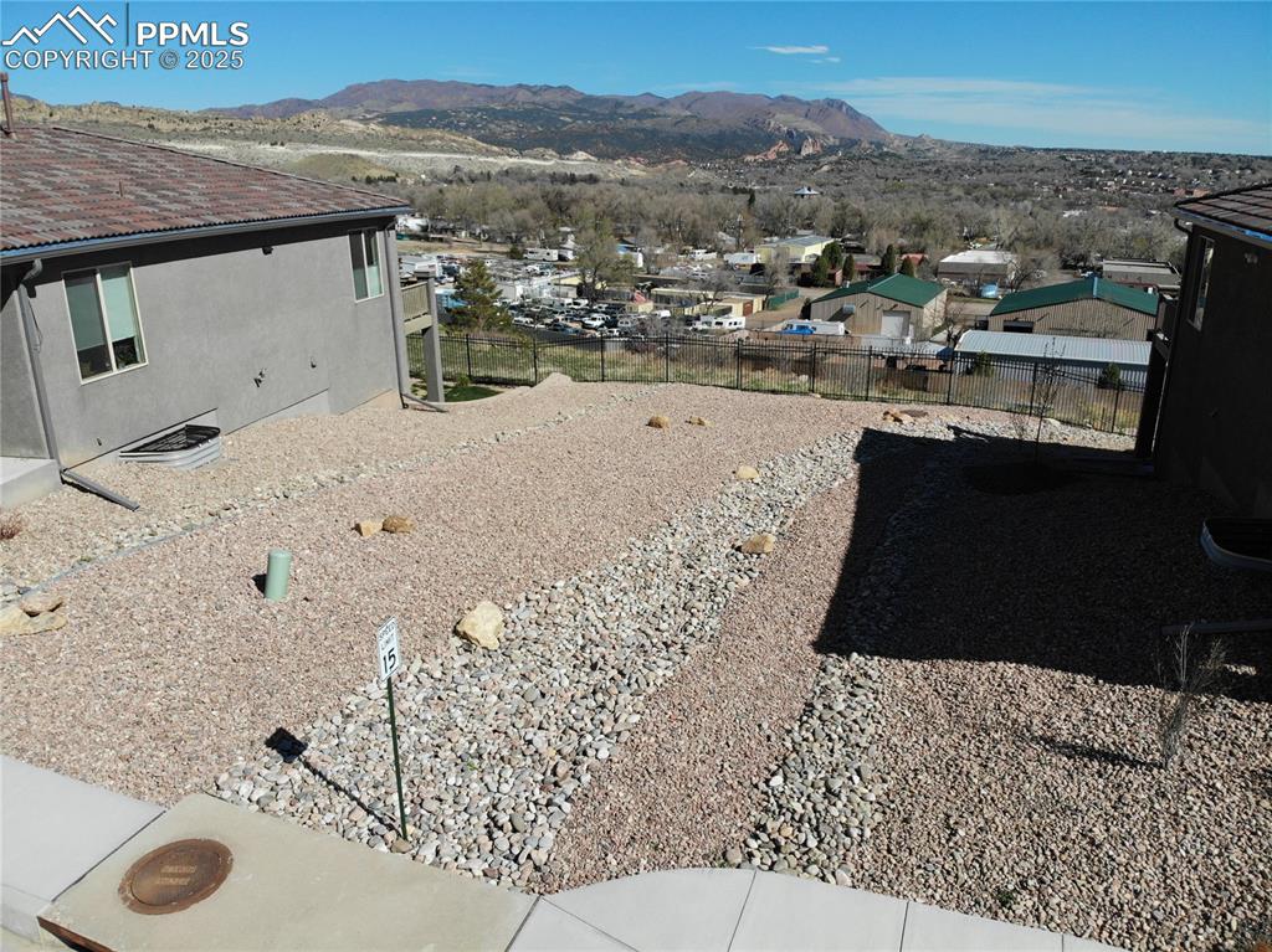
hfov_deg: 71.6
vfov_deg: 56.8
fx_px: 881
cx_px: 636
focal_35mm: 24
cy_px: 476
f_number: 2.8
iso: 100
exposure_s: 1/1537
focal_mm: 4.5
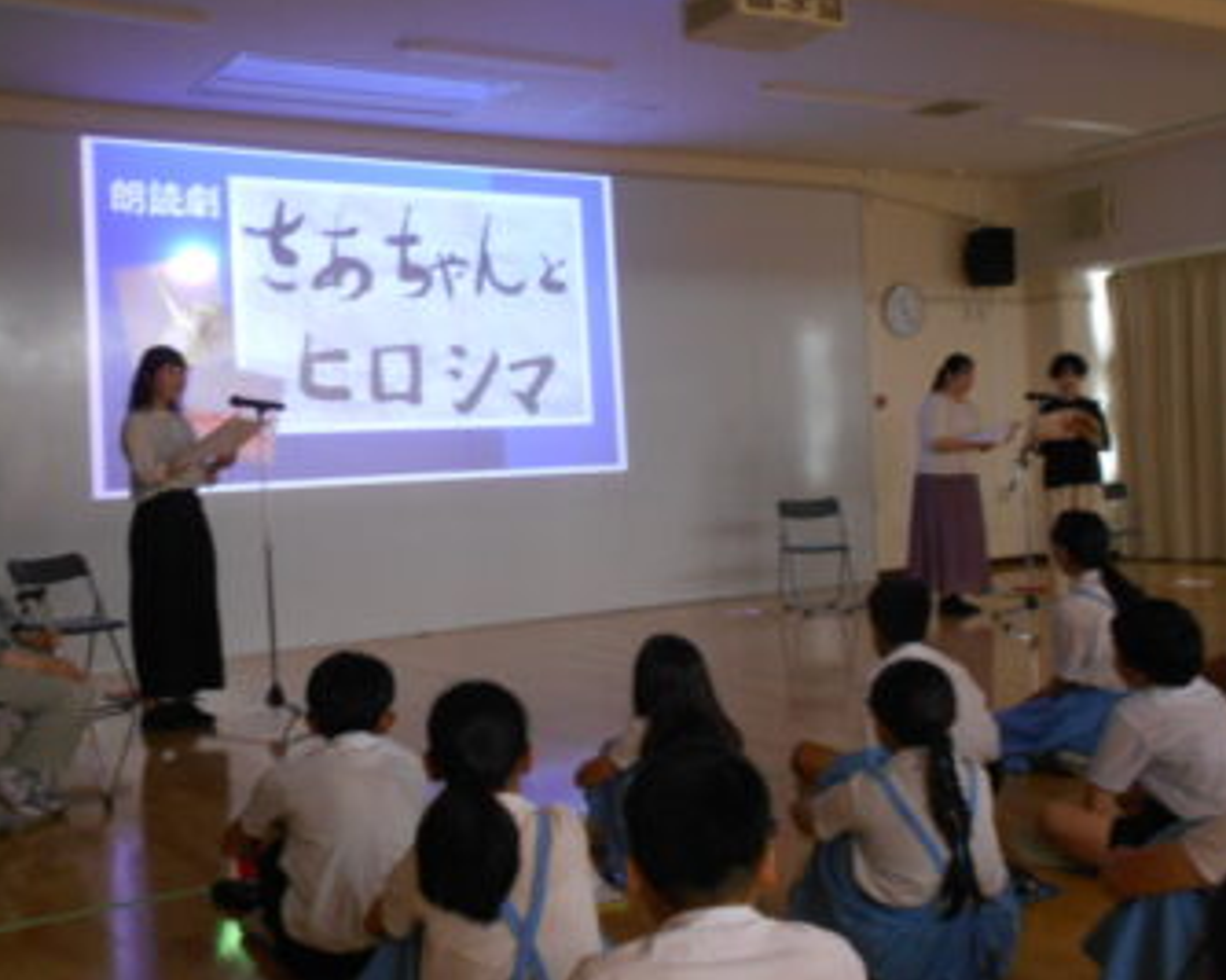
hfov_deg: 44.8
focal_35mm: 41
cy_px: 488
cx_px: 584
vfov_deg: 36.5
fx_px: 1487
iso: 400
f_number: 3.9
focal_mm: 6.7
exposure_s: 1/25
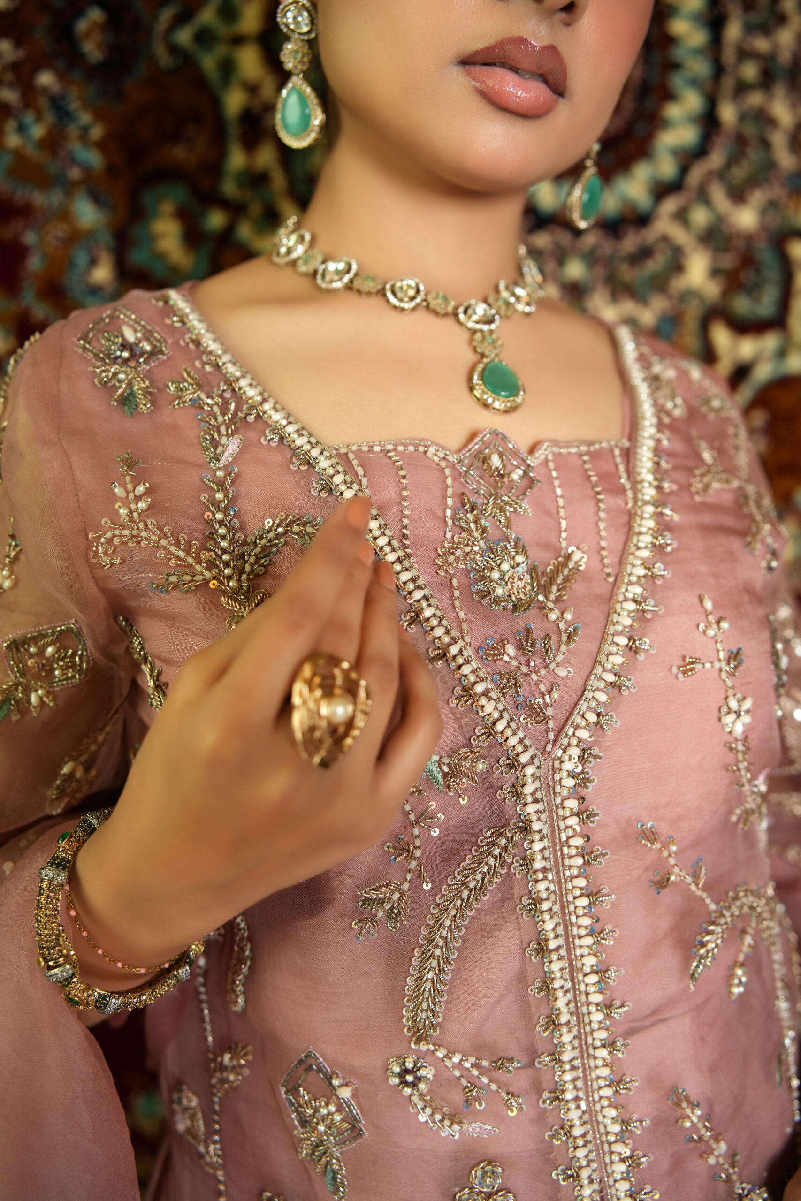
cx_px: 400
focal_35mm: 35
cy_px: 600
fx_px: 1168
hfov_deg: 37.9
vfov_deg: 54.4
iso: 640
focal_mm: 35
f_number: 2.8
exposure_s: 1/200
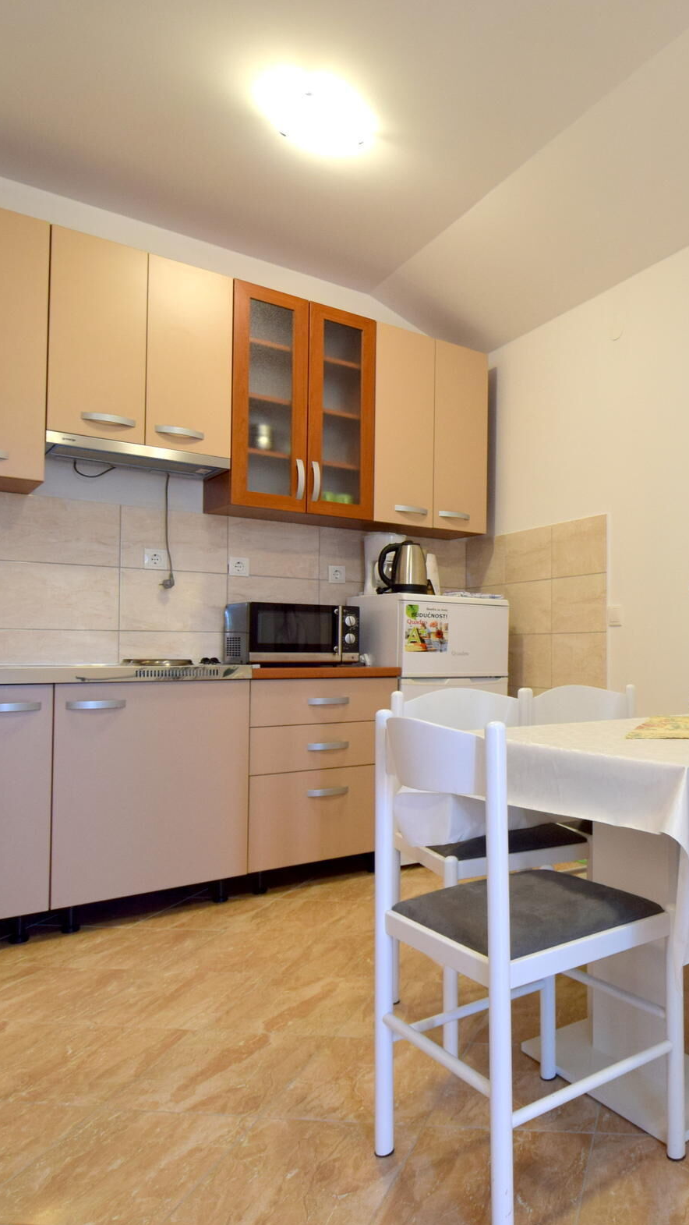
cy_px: 604
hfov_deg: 43.6
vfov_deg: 76.3
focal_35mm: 24
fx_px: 779
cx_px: 620
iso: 400
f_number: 4
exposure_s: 1/60
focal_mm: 10
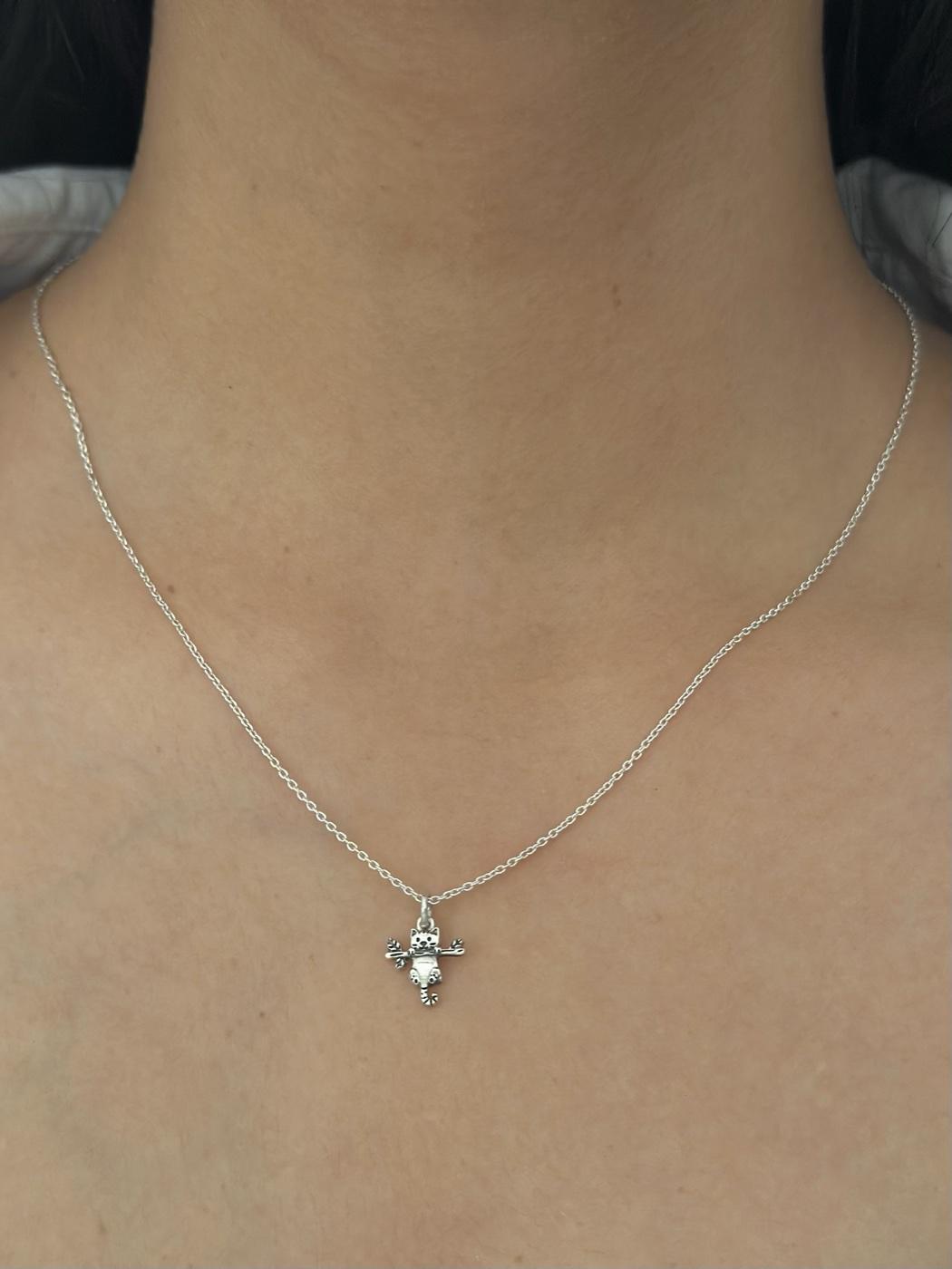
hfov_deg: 30.3
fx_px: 1760
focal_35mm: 48
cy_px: 634
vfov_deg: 39.7
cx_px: 476
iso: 320
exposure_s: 1/50
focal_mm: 6.86
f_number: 1.78
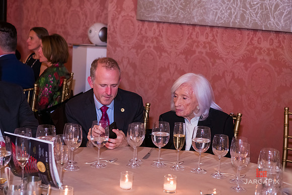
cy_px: 98
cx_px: 146
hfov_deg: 28.8
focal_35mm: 70
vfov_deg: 19.5
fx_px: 568
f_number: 5
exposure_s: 1/80
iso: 3200
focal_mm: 70
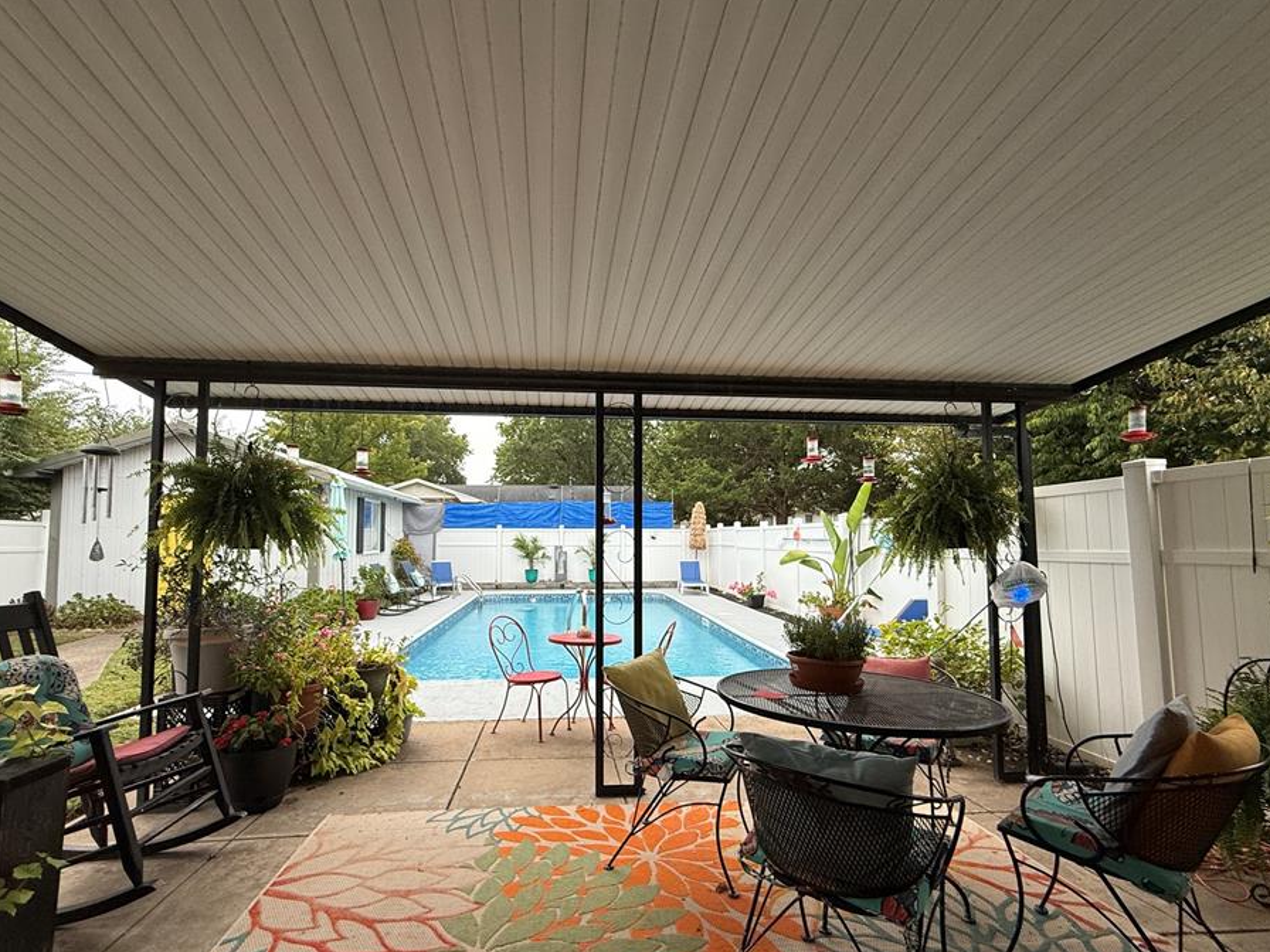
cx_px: 608
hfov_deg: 94.4
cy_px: 511
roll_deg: +0.8
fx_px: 587
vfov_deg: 78.0
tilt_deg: +2.8
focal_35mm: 16
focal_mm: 2.22
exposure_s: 1/99
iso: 160
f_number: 2.2
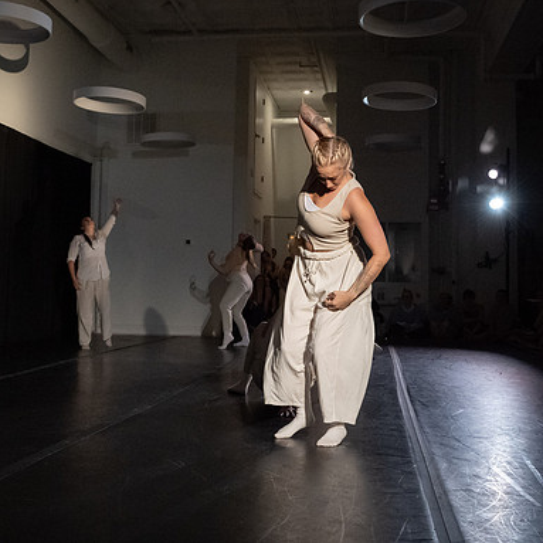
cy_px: 219
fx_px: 781
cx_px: 294
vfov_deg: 38.2
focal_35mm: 44
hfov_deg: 38.3
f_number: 5
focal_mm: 28
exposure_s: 1/500
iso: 6400
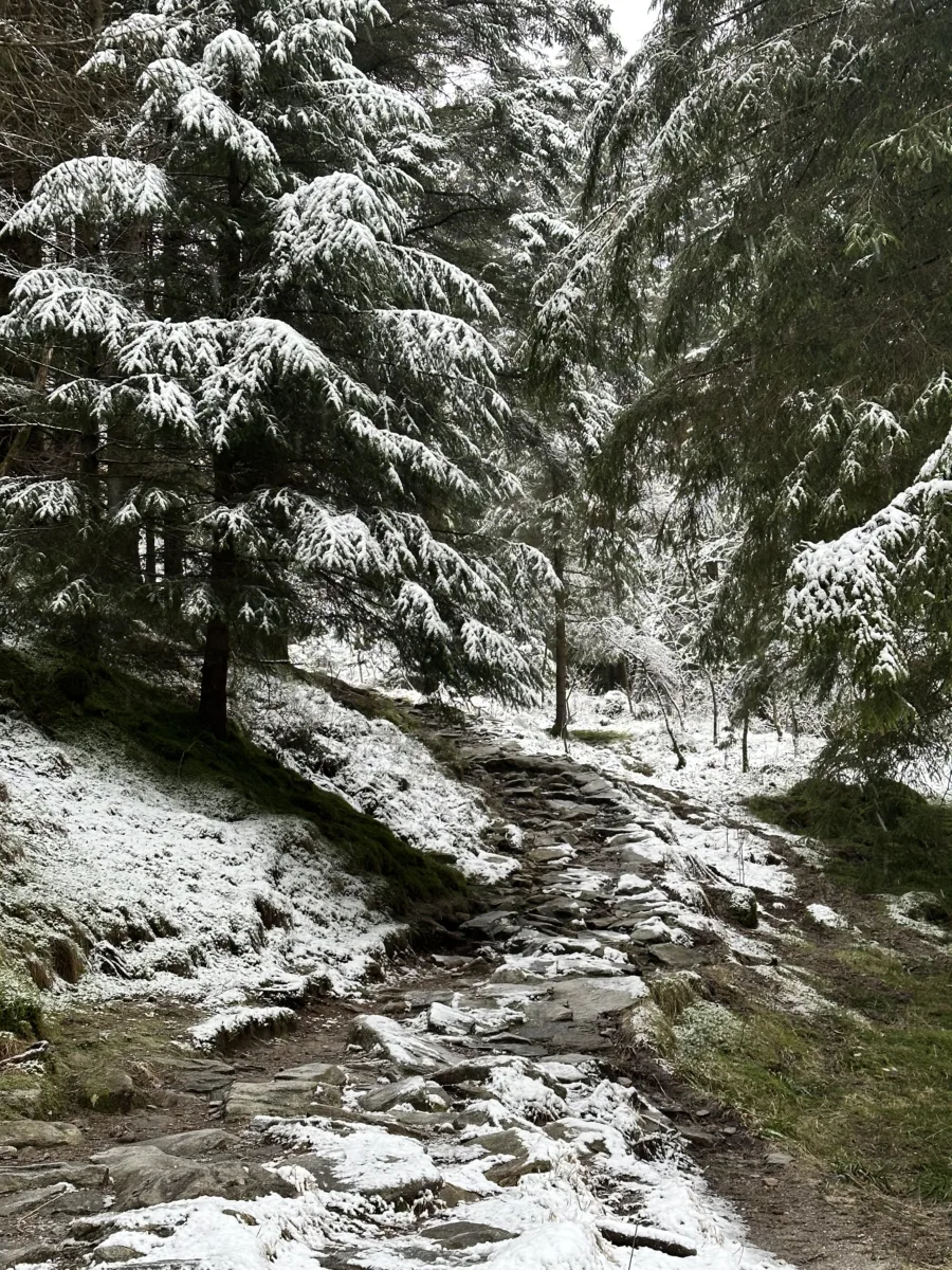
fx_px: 1760
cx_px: 476
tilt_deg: +8.7
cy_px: 635
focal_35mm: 48
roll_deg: +2.1
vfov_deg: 39.7
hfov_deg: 30.3
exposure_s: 1/81
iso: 80
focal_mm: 6.86
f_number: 1.78
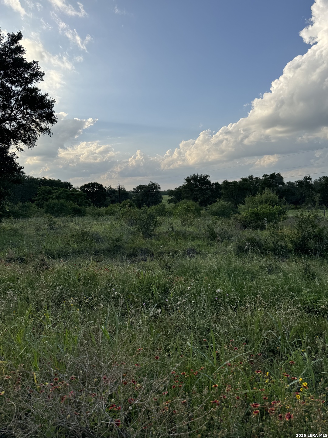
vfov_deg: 71.6
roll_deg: +1.6
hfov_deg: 56.8
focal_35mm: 24
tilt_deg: -5.5
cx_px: 164
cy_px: 219
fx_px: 303
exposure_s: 1/3413
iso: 80
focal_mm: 6.76
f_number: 1.78
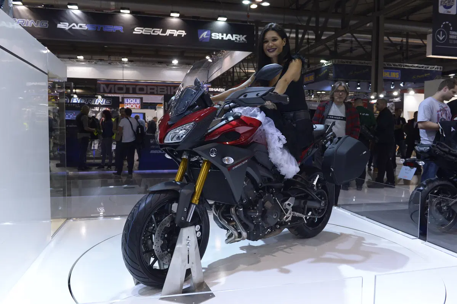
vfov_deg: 44.9
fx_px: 368
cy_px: 152
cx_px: 228
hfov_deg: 63.7
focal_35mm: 29
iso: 1000
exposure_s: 1/160
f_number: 6.3
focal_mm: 29
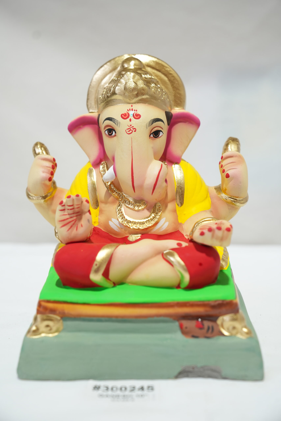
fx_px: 632
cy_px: 210
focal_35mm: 54
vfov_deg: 36.9
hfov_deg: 25.1
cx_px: 140
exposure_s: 1/200
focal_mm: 54
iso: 800
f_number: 3.5
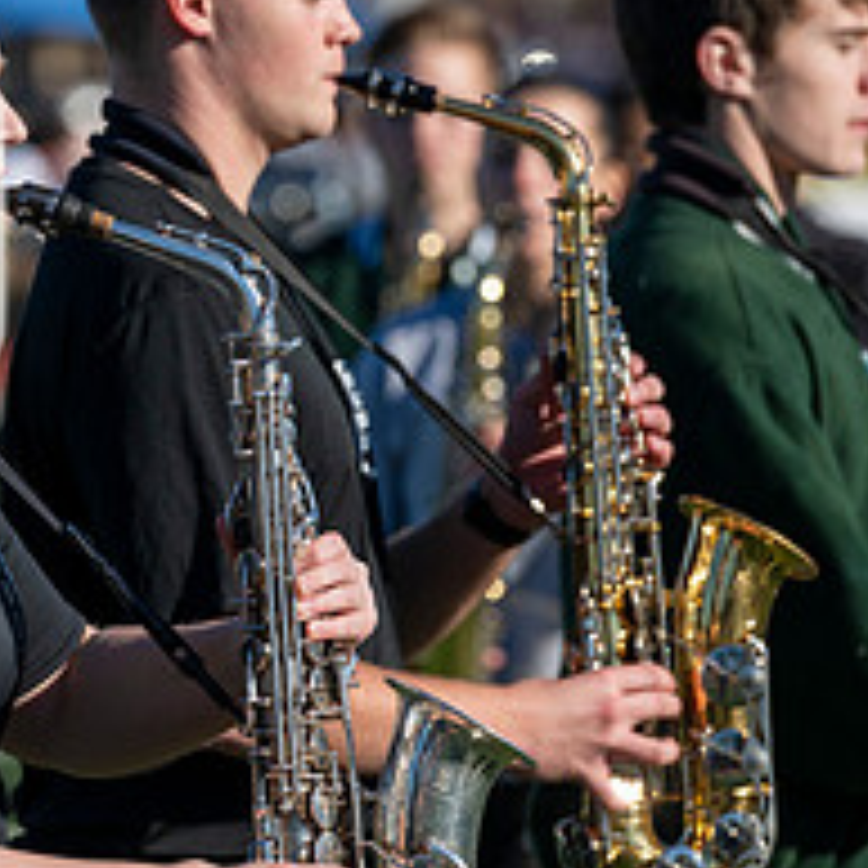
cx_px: -333
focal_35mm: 510
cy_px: 272
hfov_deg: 3.4
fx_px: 14468
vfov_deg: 3.4
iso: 250
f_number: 5
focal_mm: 200
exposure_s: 1/2000
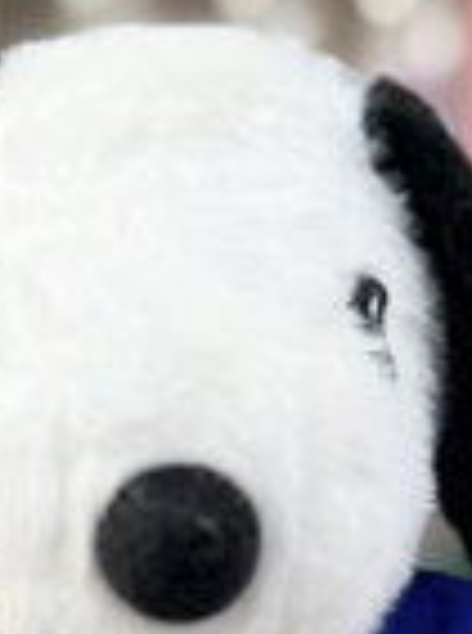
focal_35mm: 91
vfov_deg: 20.9
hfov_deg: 16.1
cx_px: 148
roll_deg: -1.2
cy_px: 632
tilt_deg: -0.5
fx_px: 1662
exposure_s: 1/50
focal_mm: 6.76
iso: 200
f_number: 1.78
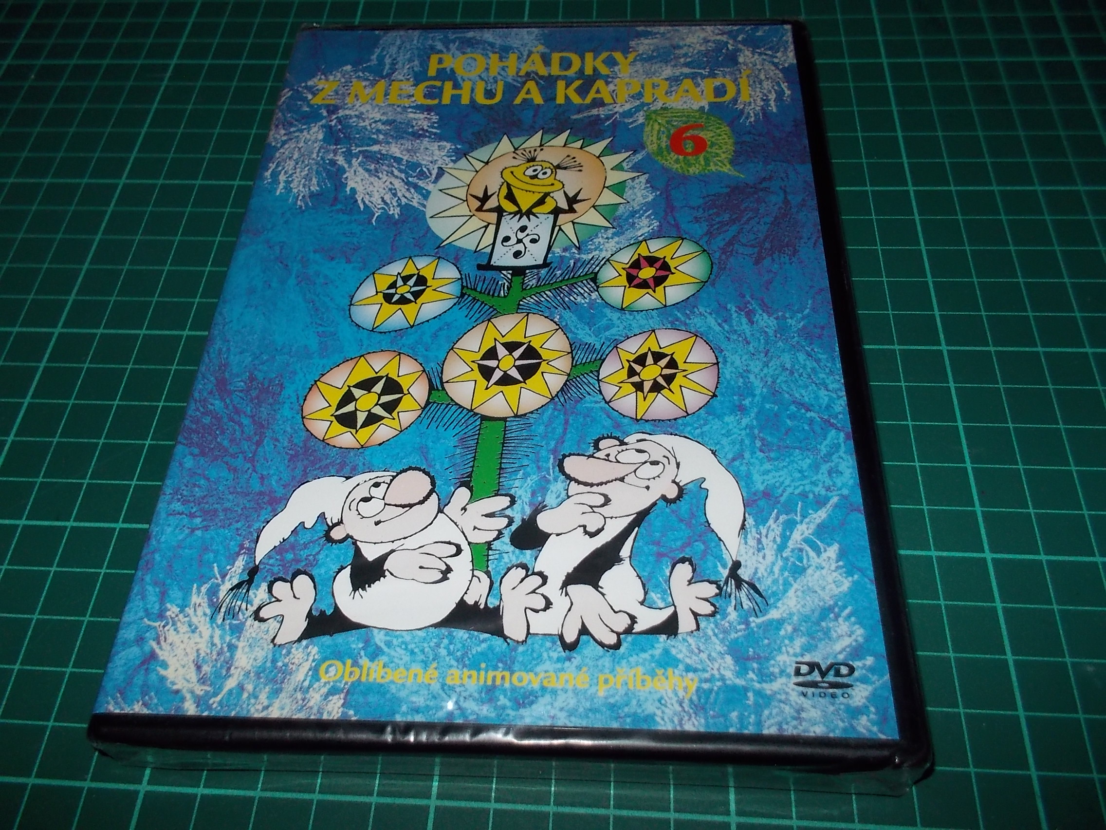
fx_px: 927
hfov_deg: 61.7
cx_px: 553
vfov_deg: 48.2
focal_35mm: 29
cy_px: 415
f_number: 3.3
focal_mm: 4.1
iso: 200
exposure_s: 1/30
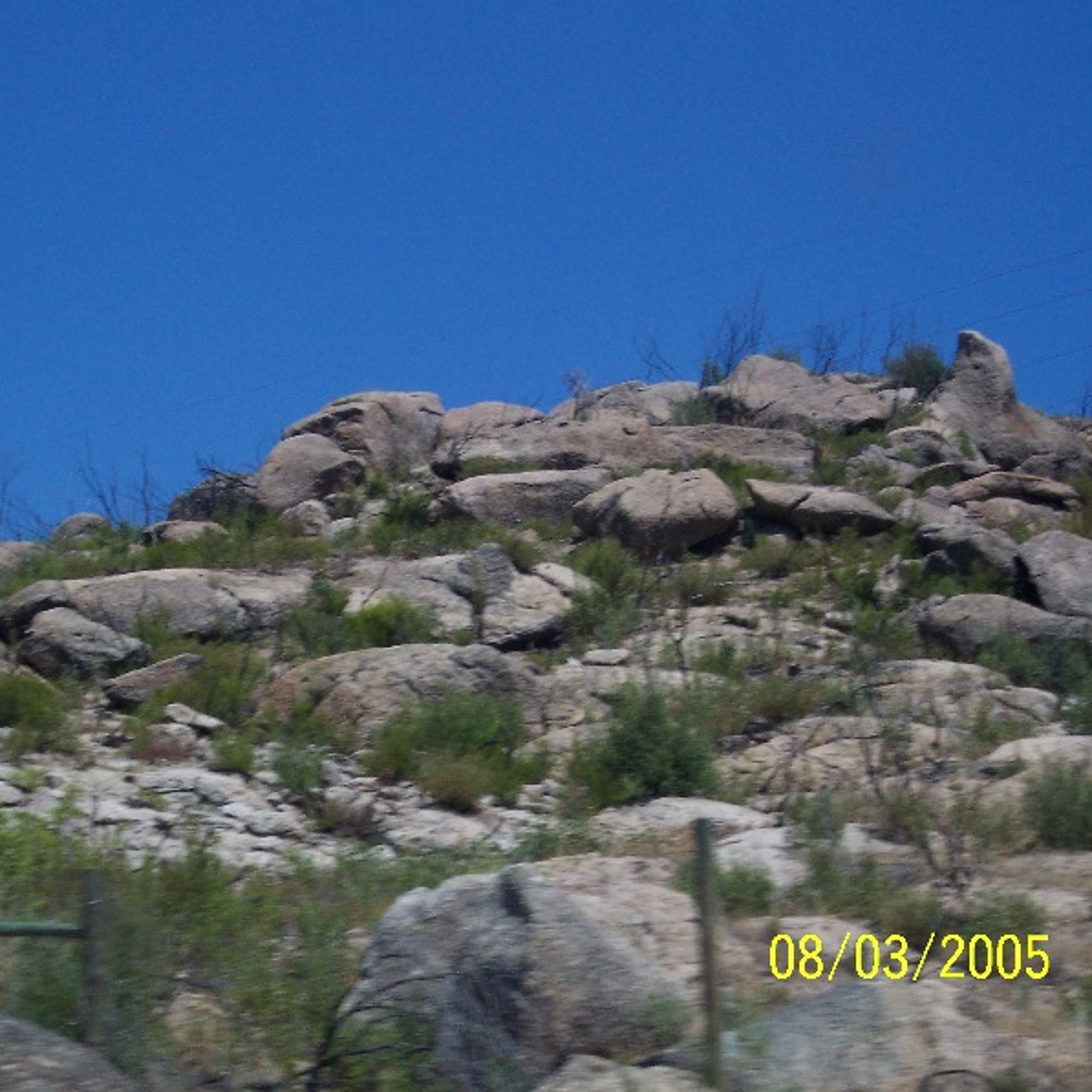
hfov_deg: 12.9
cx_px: 393
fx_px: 4818
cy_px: 545
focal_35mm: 135
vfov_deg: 12.9
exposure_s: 1/350
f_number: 8
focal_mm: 24
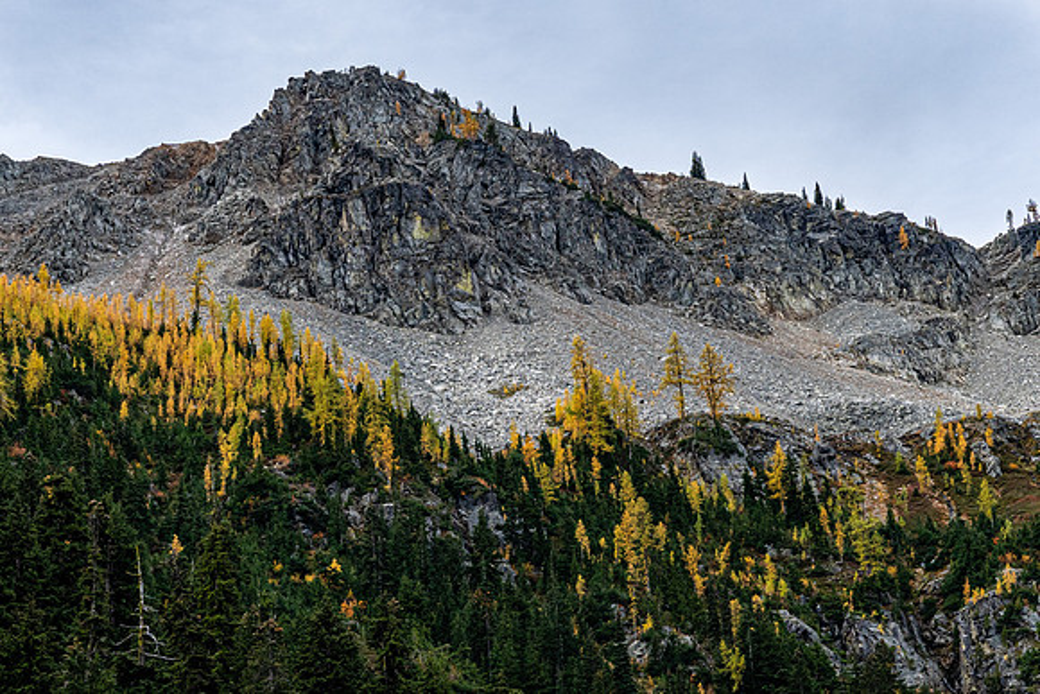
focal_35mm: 105
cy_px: 347
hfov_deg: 19.5
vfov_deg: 13.0
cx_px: 520
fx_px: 3034
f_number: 10
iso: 640
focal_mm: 70
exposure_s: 1/500
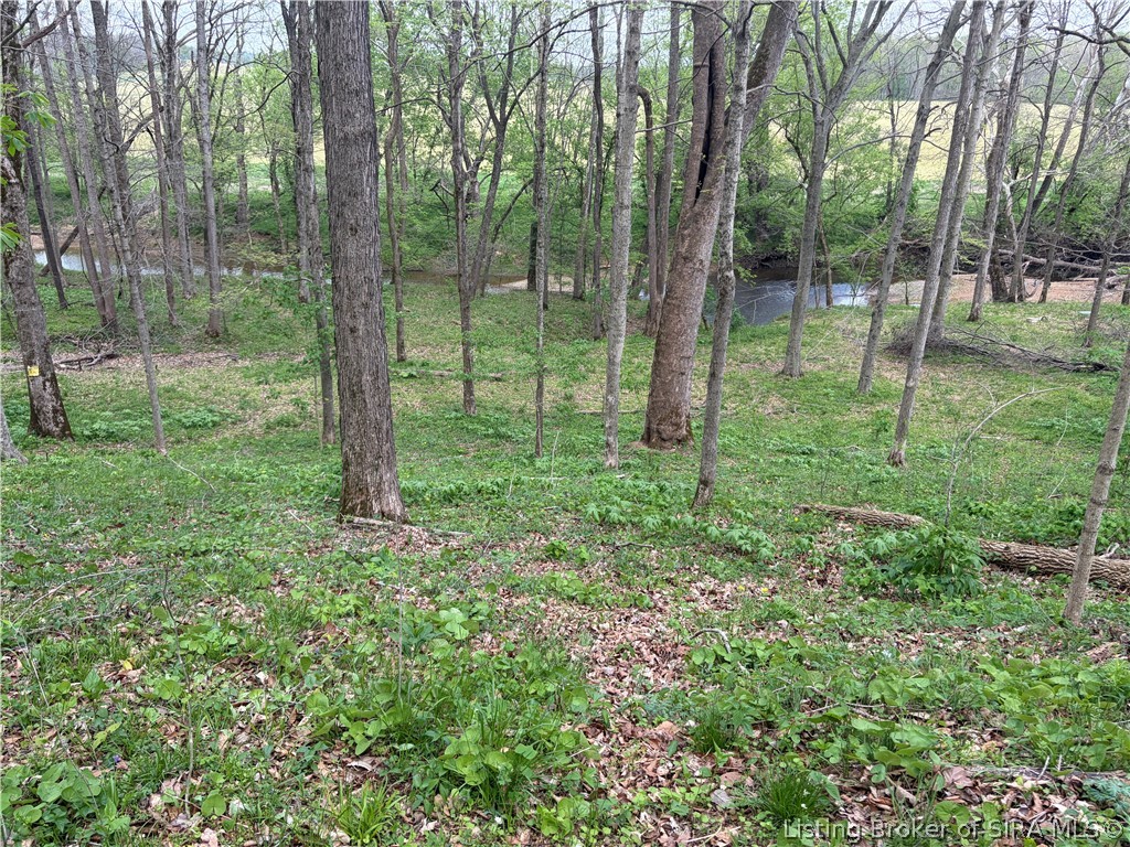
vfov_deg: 53.1
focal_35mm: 26
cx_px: 565
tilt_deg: -20.1
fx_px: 849
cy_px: 424
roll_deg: -0.5
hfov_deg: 67.3
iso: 50
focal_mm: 5.96
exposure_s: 1/535
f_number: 1.6
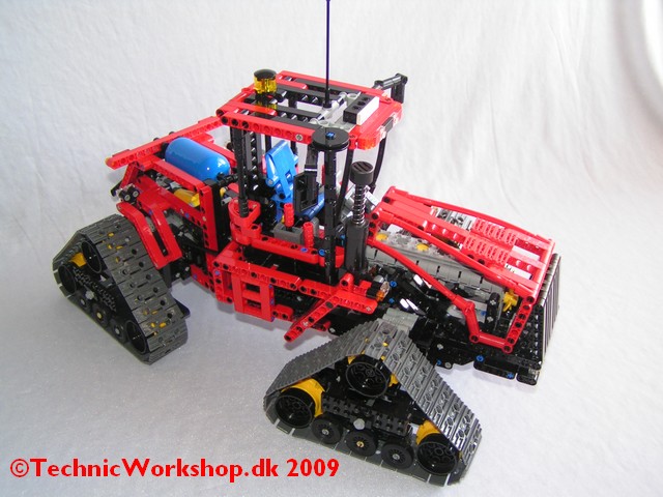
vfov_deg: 37.7
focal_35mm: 38
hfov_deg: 49.0
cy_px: 248
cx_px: 332
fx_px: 728
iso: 100
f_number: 2.8
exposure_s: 1/40
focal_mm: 5.8
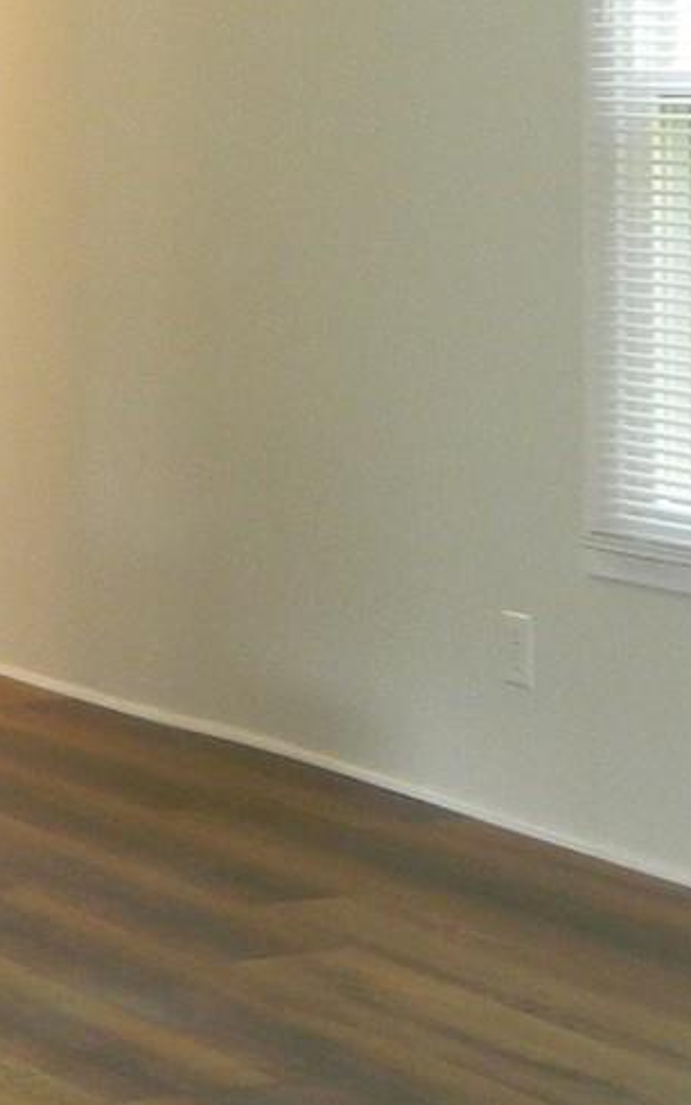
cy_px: 63
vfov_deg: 18.4
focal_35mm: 111
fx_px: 3342
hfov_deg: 11.5
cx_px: -239
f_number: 3.1
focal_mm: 4.5
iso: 140
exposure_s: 1/30
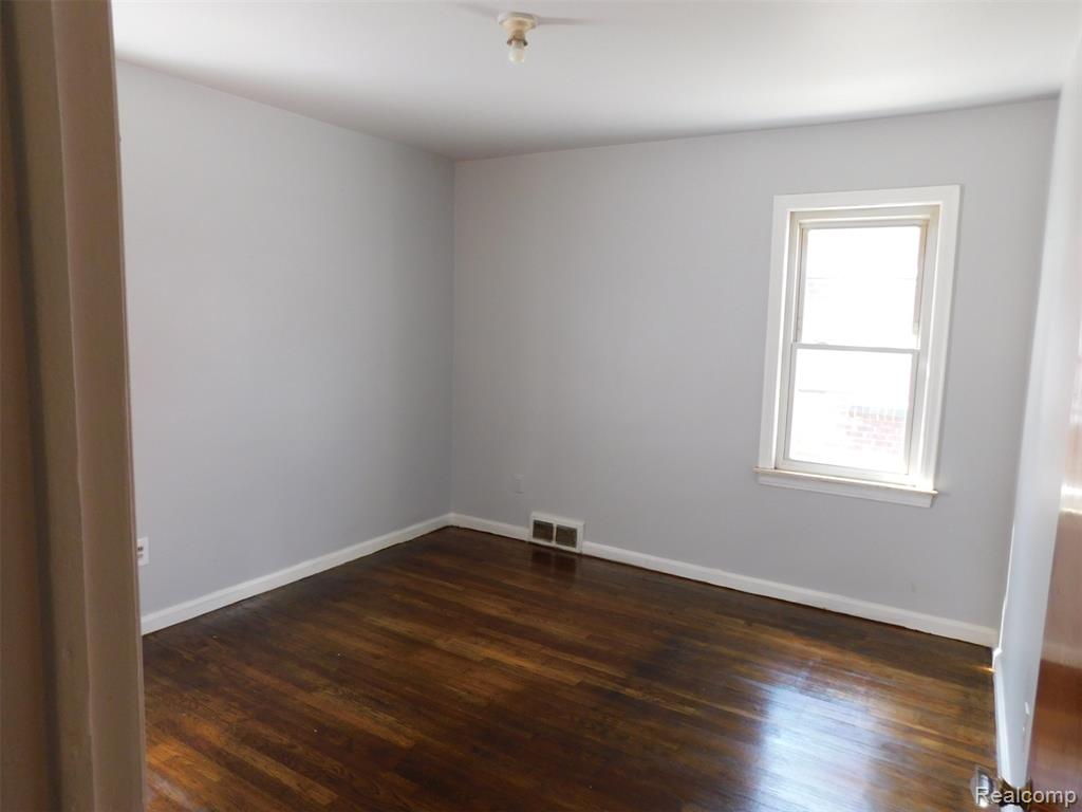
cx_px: 541
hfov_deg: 73.9
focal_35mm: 23
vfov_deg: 58.9
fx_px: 719
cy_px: 406
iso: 180
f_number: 3
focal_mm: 4
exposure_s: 1/30
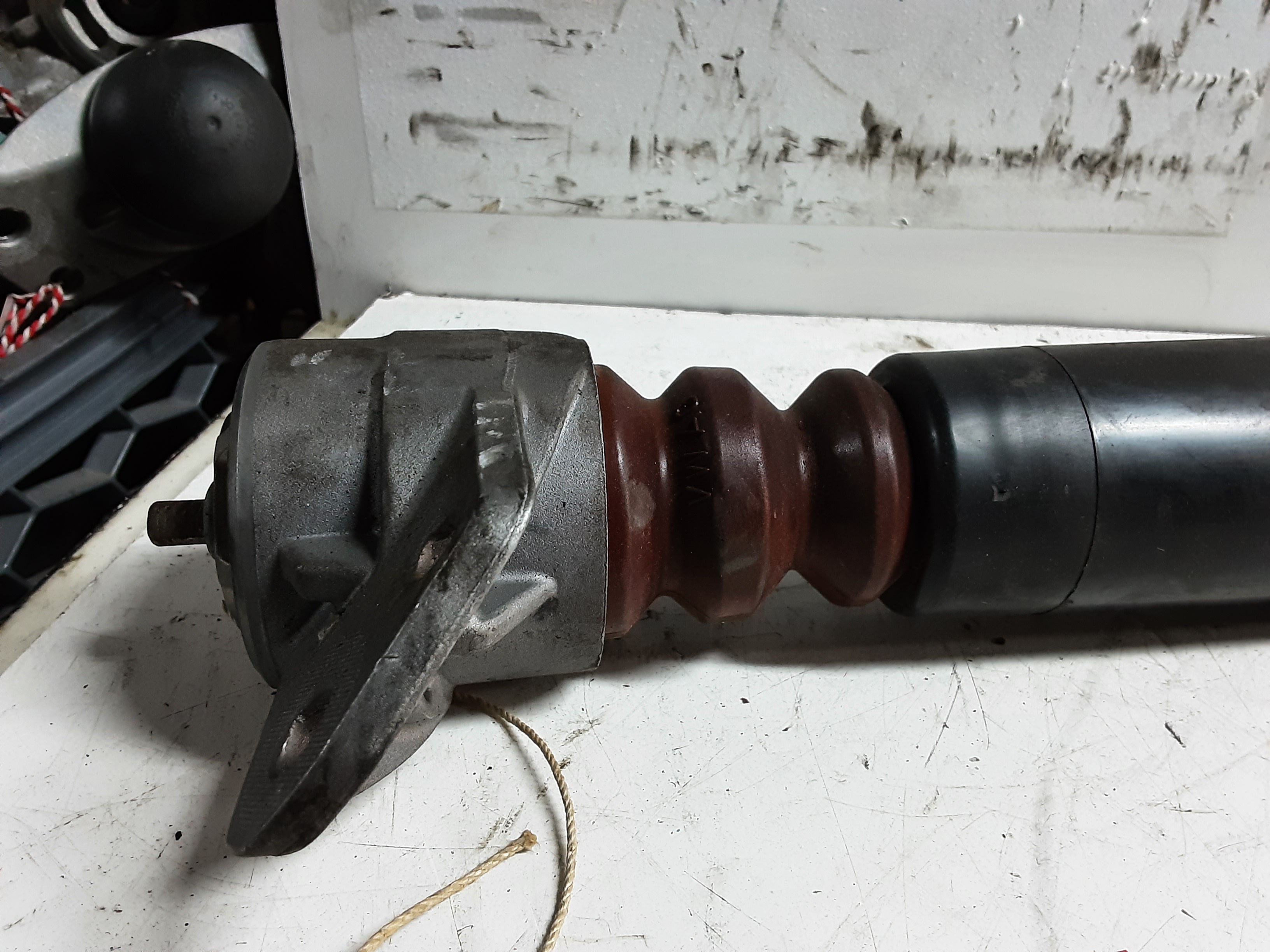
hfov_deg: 65.3
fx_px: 991
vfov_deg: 51.4
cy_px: 476
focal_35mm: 27
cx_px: 635
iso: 160
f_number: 1.9
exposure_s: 1/25
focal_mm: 2.91
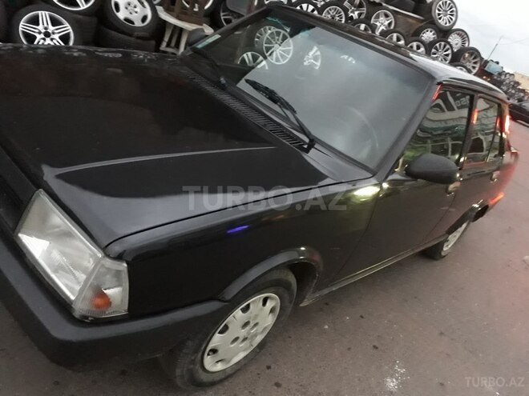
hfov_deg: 65.3
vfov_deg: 51.4
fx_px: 413
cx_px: 264
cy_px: 198
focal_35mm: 27
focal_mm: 3.6
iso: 800
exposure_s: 1/10
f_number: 1.9
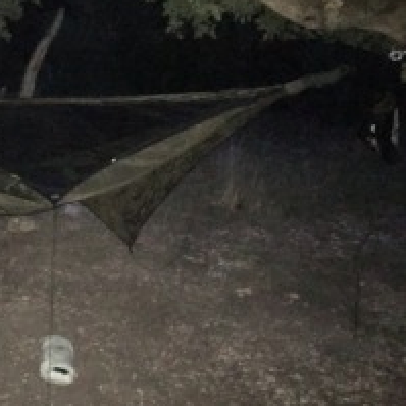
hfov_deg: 34.0
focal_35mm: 47
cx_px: 35
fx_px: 624
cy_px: 157
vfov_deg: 35.9
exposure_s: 1/16
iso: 2000
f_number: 2.2
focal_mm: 4.15
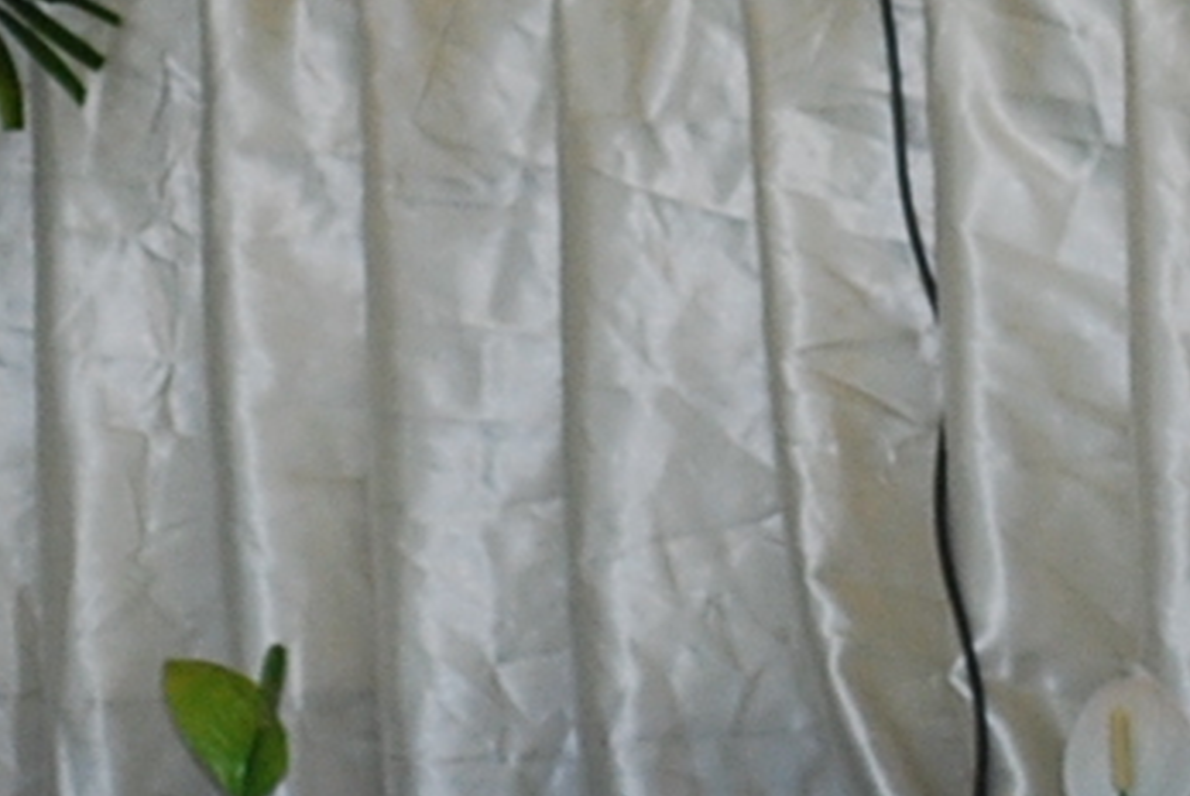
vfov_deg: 3.2
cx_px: 648
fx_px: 14391
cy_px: -487
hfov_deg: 4.7
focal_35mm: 435
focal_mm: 52
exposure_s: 1/25
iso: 400
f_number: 5.6
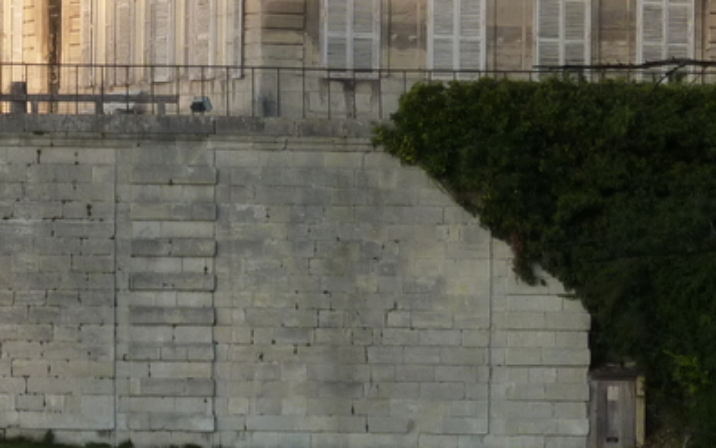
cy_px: 154
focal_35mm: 267
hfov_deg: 7.8
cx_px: -125
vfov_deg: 4.9
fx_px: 5211
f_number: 4.2
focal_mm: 13.7
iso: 125
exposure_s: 1/160
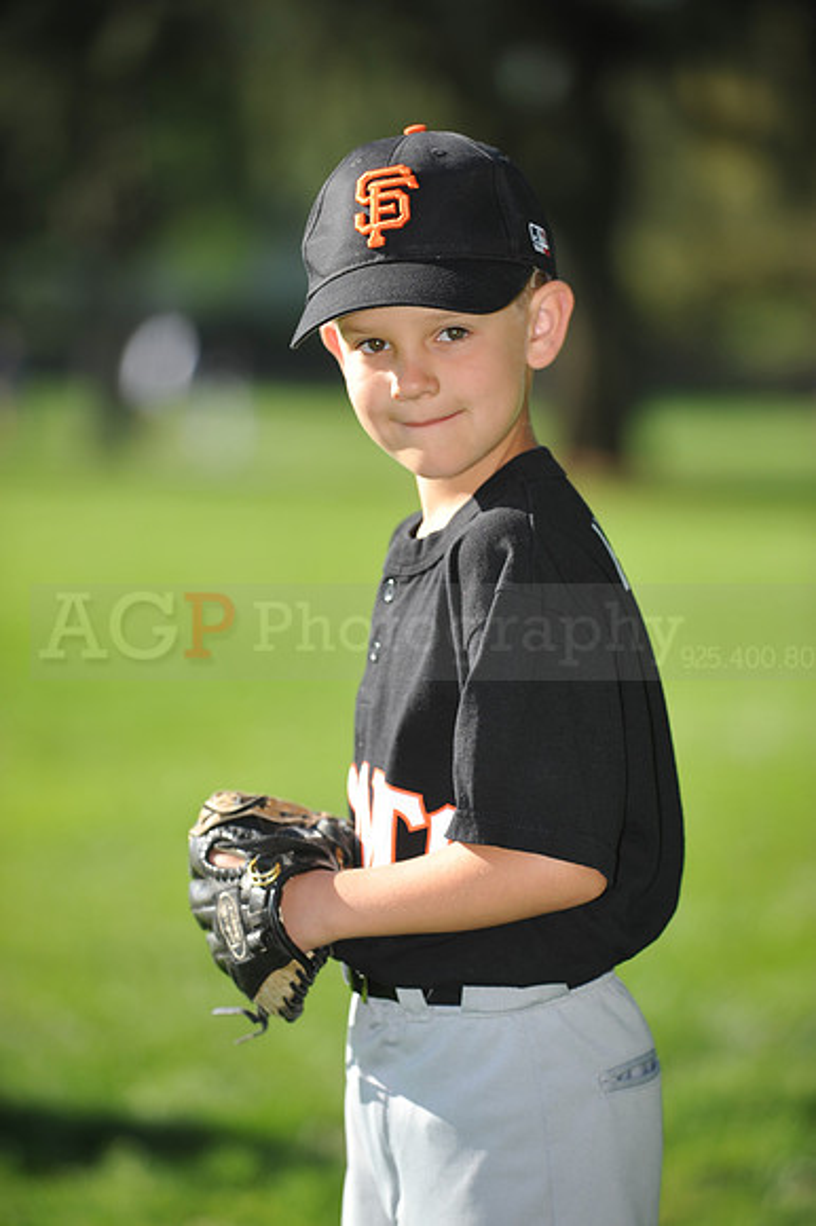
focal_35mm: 175
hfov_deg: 7.8
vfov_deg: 11.8
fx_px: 5957
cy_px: 613
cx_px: 408
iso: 200
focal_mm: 175
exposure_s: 1/1000
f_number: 4
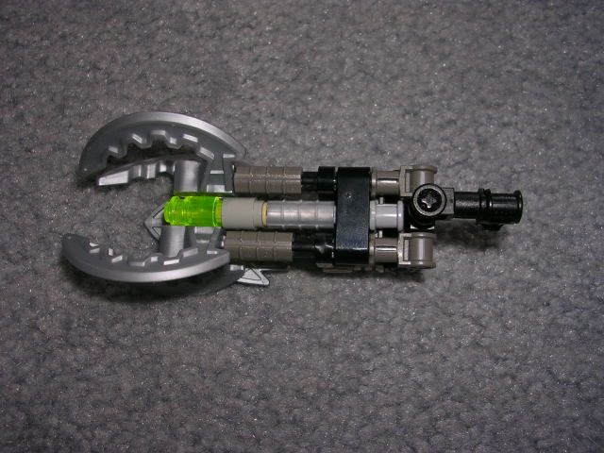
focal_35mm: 38
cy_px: 226
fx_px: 663
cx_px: 302
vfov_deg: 37.7
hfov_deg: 49.0
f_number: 2.8
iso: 50
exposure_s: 1/60.1
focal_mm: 5.8
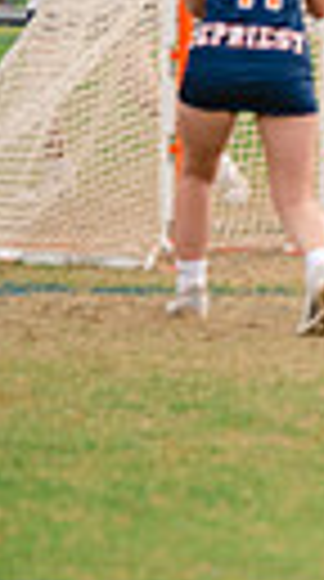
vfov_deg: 3.2
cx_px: 1300
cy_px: 133
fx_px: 10524
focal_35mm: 685
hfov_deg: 1.7
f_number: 3.5
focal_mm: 145
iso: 250
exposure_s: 1/1250
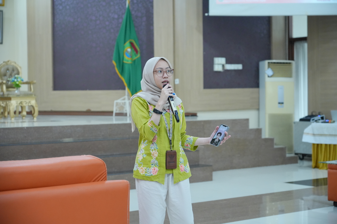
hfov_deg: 27.3
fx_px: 693
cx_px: 168
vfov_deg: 18.4
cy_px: 112
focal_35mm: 74
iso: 4000
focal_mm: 74
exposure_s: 1/200
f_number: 4
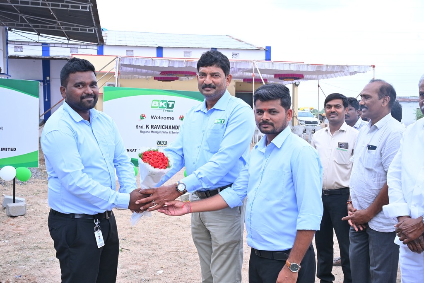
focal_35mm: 38
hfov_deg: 50.7
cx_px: 212
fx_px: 448
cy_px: 142
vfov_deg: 35.1
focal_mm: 38
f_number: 10
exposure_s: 1/160
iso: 640
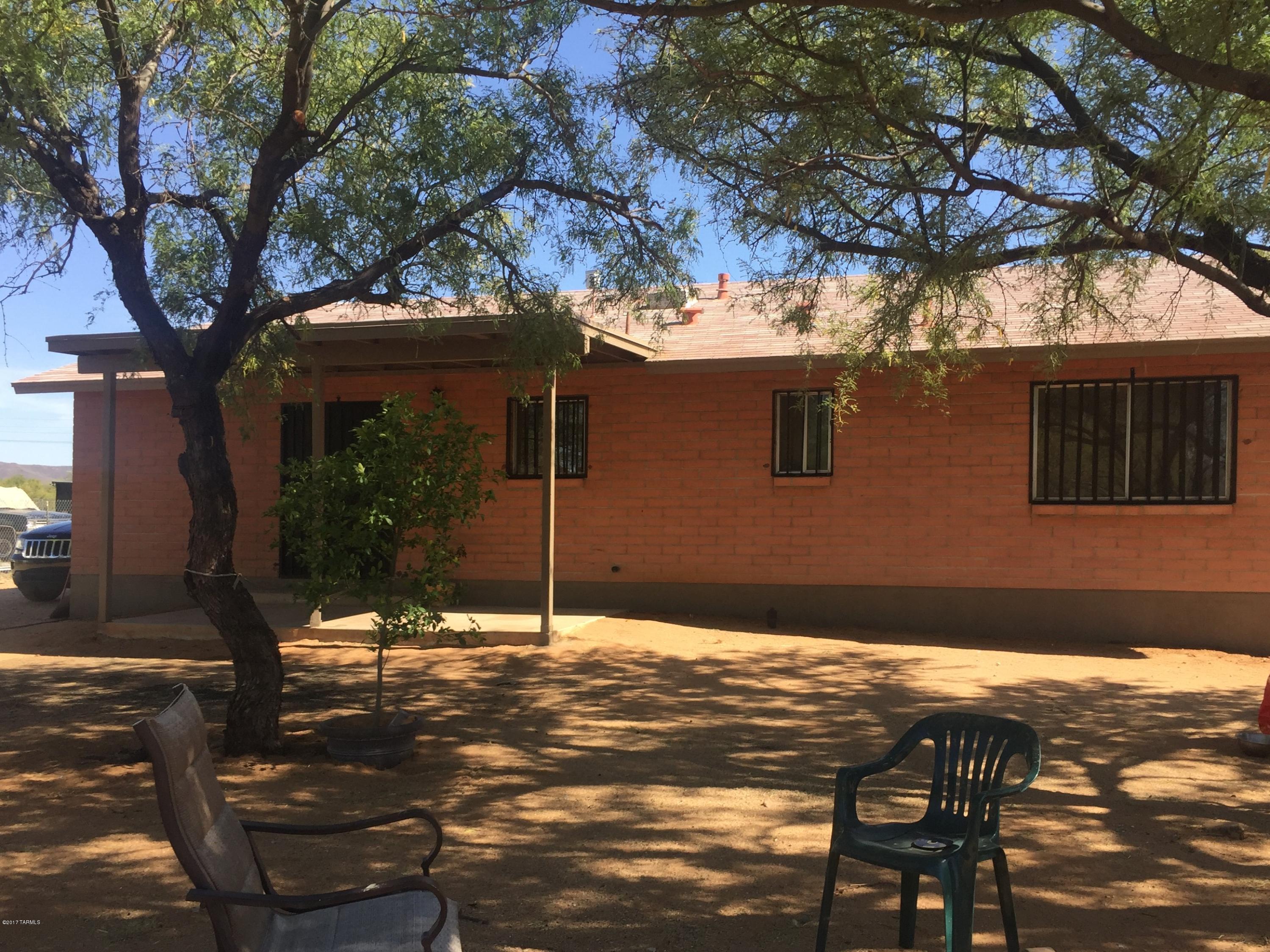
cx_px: 635
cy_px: 476
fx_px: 1064
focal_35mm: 29
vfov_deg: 48.2
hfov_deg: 61.7
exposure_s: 1/842
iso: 32
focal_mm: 4.15
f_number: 2.2
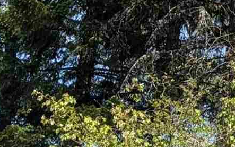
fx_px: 1127
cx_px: 499
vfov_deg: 7.3
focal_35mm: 176
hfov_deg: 10.7
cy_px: -71
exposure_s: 1/544
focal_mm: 6.9
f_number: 1.68
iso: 21
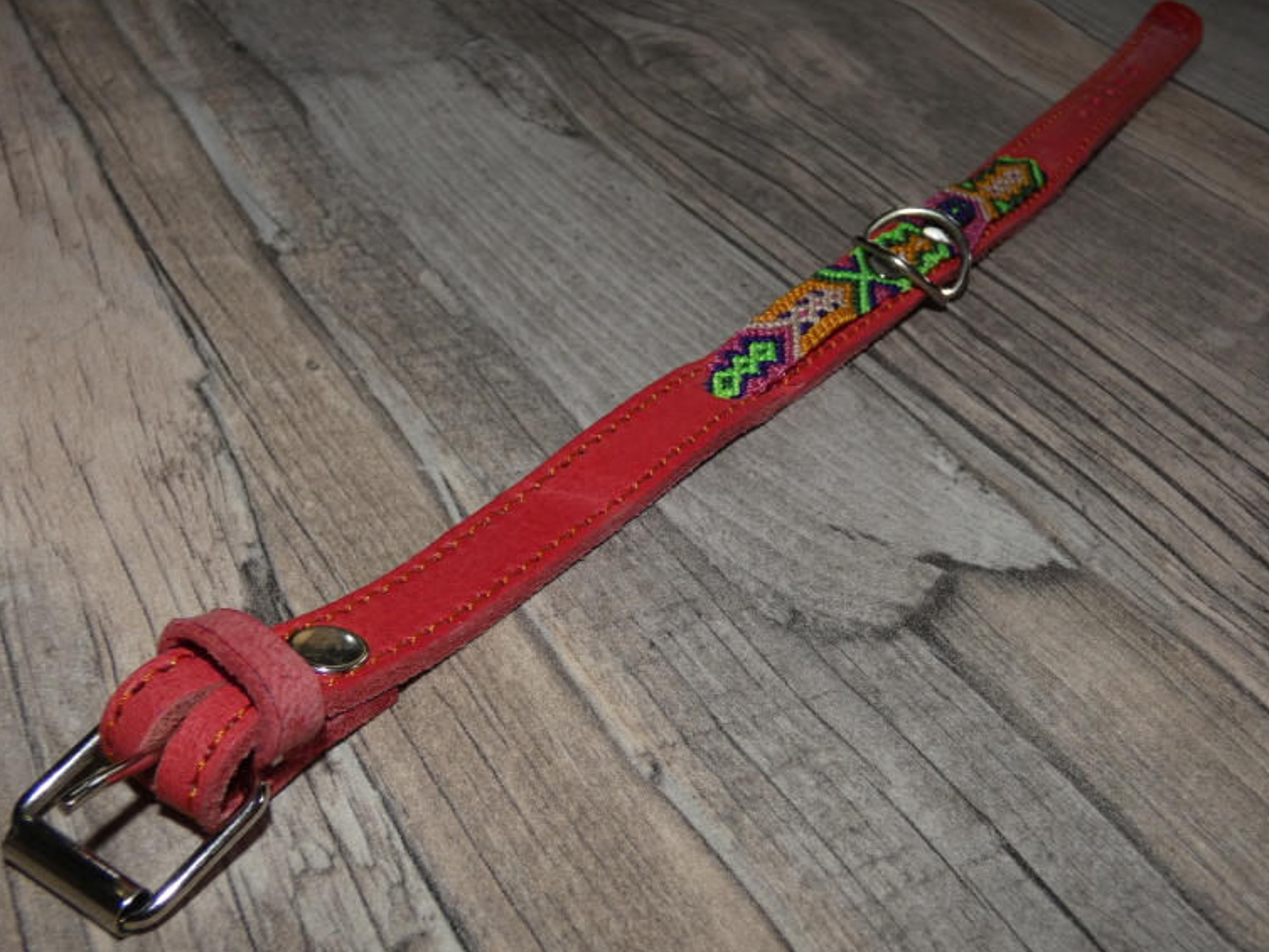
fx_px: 1247
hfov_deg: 53.9
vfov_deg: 41.8
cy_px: 468
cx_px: 612
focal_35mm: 34
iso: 100
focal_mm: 5.8
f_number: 3.4
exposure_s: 1/60
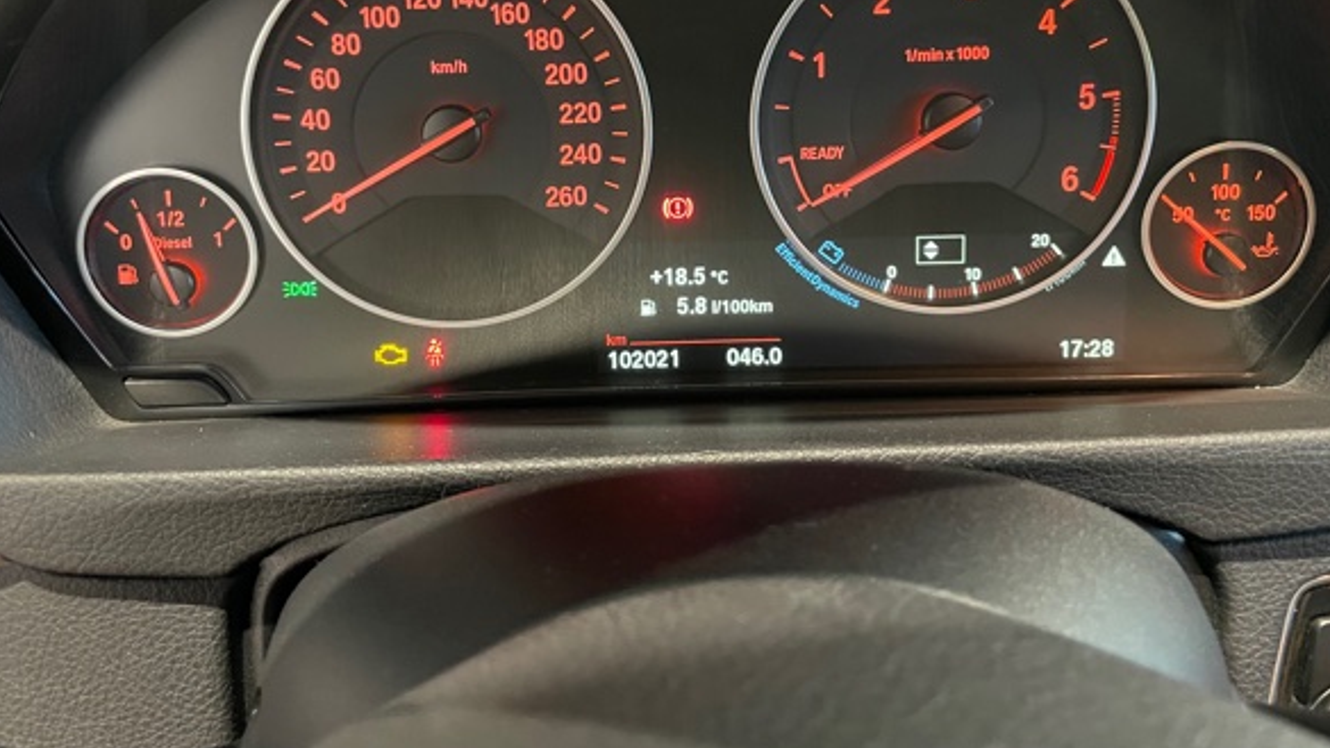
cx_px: 659
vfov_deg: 37.1
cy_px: 209
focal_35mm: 31
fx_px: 1093
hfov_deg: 62.6
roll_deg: +1.5
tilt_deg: -25.2
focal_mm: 4.2
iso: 640
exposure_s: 1/25
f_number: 1.6
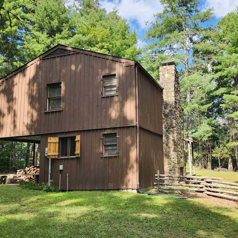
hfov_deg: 49.1
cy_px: 122
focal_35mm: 33
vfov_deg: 49.7
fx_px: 257
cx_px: 153
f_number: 1.8
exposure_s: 1/276
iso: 12
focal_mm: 6.4
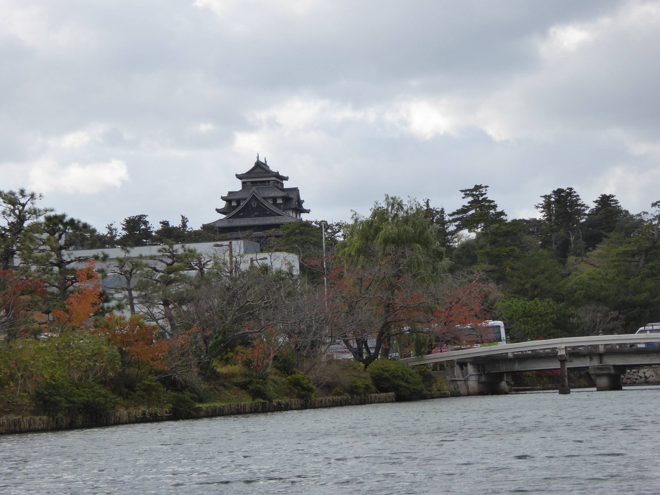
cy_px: 248
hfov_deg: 18.4
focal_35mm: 107
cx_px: 330
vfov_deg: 13.8
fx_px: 2040
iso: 160
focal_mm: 17.5
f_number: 5
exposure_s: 1/320
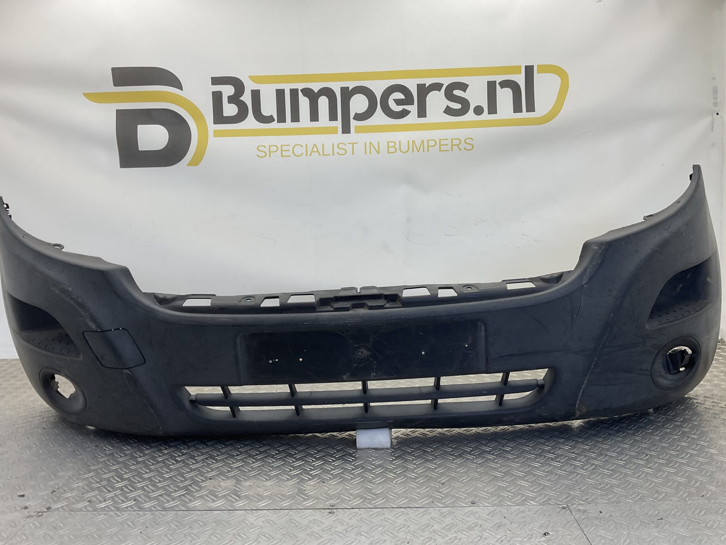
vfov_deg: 46.8
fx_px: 629
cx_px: 365
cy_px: 271
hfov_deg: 60.0
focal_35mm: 30
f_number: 1.8
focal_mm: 3
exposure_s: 1/120
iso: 20
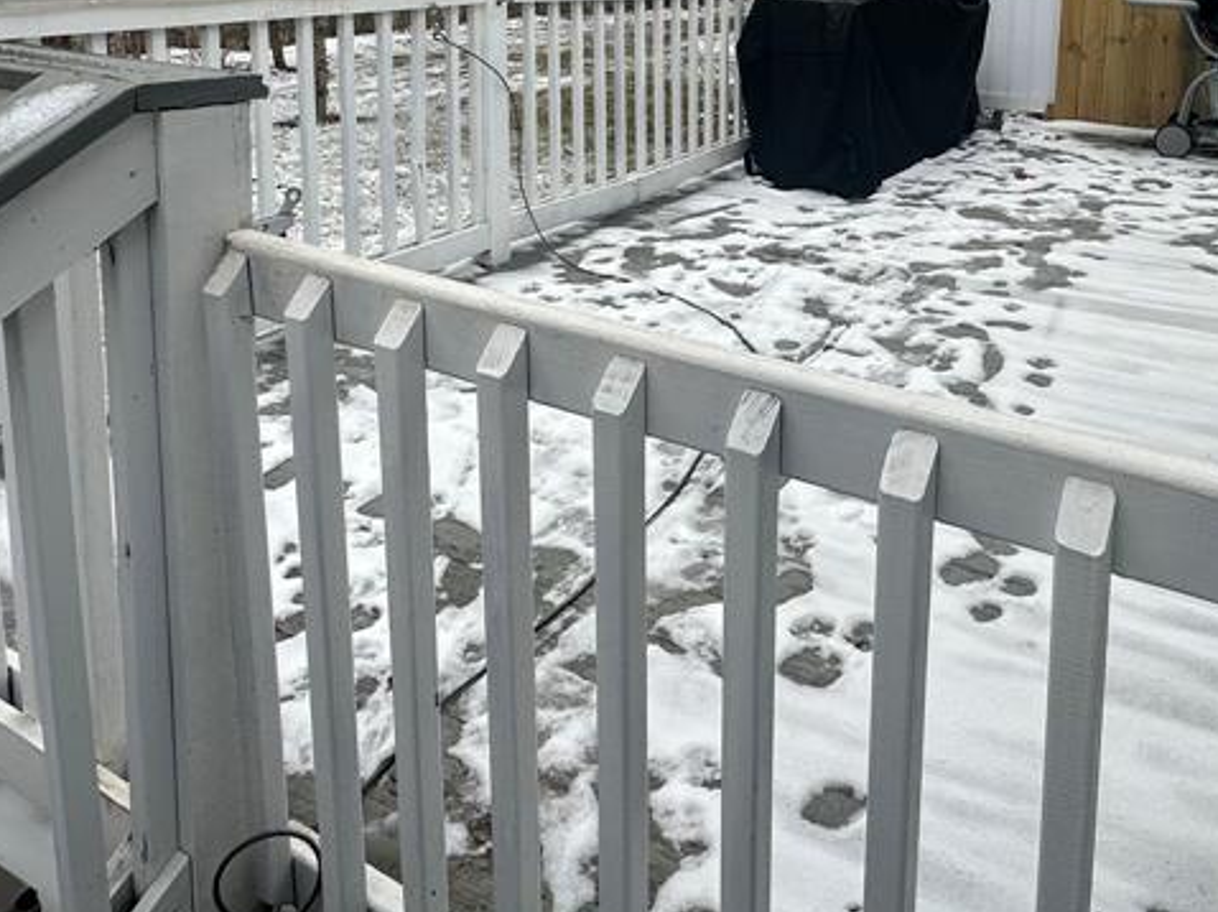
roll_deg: -1.7
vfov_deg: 42.7
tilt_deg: -7.8
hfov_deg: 58.8
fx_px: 1055
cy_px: 87
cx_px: 803
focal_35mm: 30
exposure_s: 1/1247
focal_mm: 2.22
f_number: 2.2
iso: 40
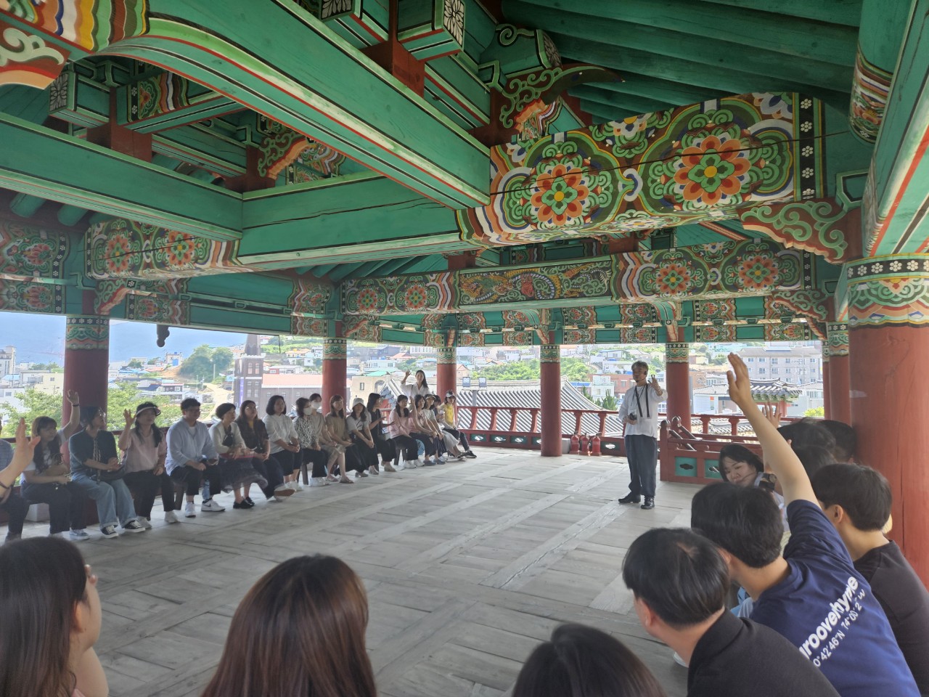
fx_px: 617
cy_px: 348
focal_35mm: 23
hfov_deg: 73.9
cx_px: 464
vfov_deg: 58.9
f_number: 1.8
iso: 32
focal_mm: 5.4
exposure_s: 1/182
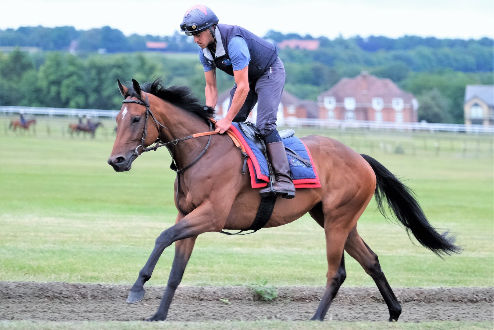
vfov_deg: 7.7
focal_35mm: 179
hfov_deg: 11.5
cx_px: 247
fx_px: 2456
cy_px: 165
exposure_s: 1/1000
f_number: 2.8
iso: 2000
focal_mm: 119.2
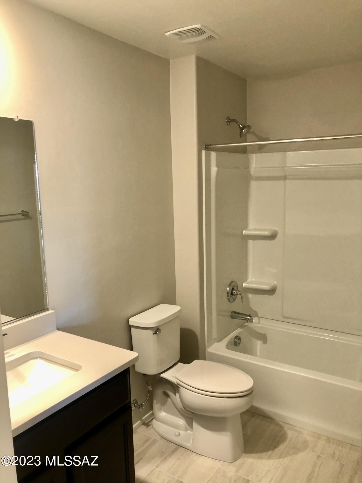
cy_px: 242
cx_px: 181
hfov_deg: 49.7
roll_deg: +3.1
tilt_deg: -9.9
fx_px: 390
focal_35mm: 28
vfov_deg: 63.4
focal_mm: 3.99
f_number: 1.8
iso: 40
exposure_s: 1/15
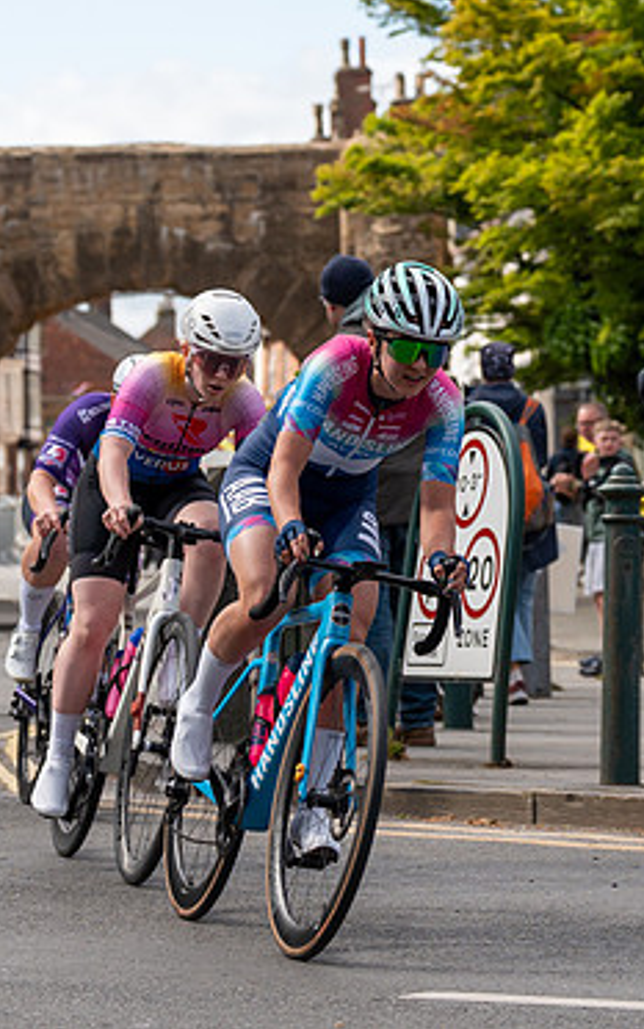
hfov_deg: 7.1
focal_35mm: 185
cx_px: 400
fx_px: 5187
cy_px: 363
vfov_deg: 11.3
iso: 160
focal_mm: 70
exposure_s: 1/1000
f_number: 4
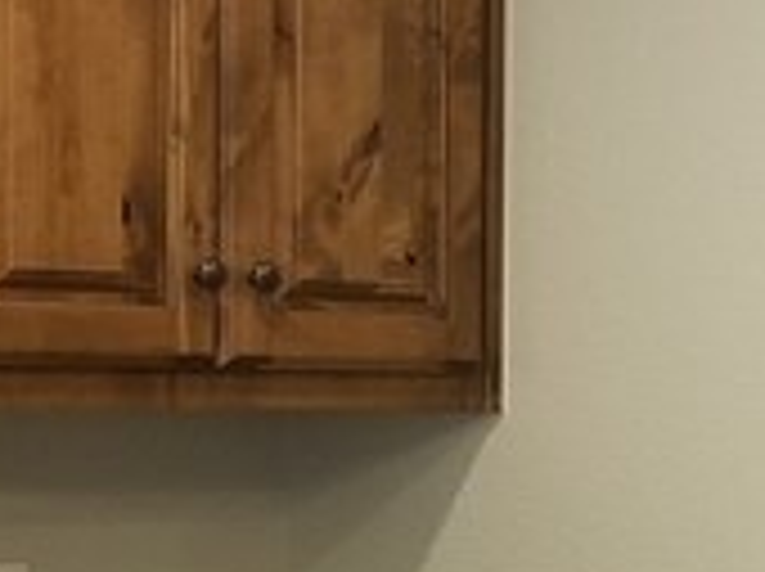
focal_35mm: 157
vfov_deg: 9.3
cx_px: 1994
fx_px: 3465
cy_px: 635
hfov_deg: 10.4
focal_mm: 4.25
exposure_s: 1/30
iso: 160
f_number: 1.7
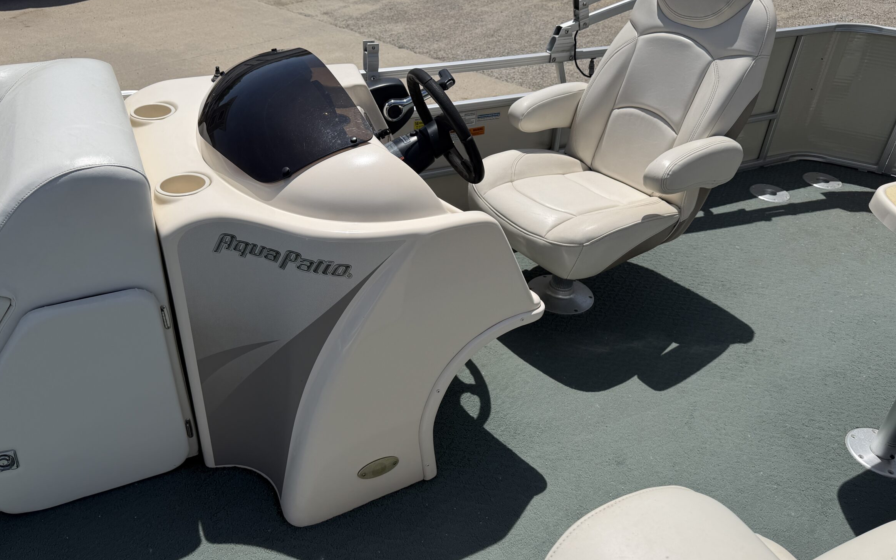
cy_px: 271
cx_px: 446
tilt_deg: -35.0
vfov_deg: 44.5
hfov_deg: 66.5
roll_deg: -3.7
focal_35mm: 28
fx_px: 684
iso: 80
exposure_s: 1/9091
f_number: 1.78
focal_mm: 6.76
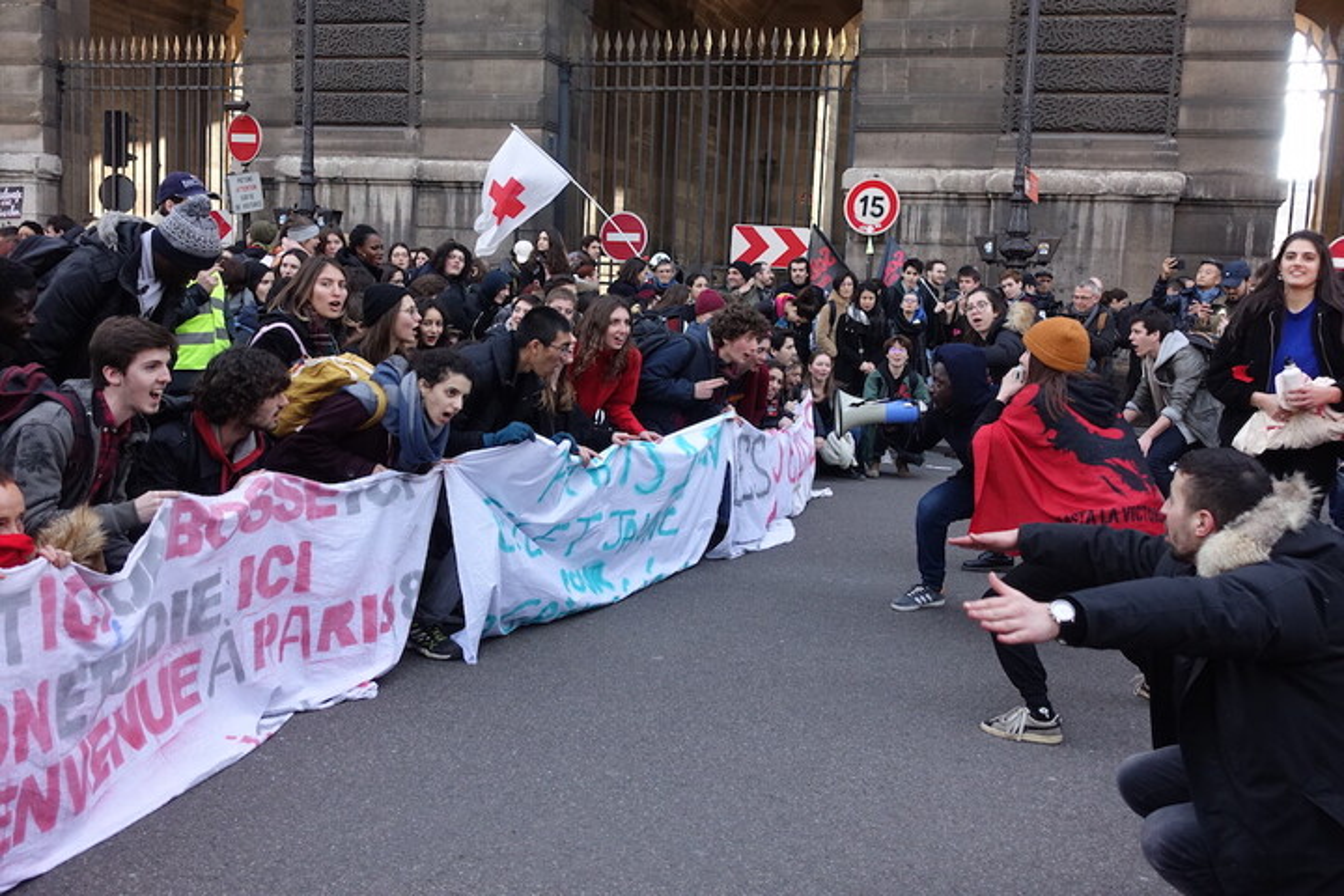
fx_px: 1307
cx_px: 672
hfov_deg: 54.4
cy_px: 448
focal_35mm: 35
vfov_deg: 37.9
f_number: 2.8
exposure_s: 1/500
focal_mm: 12.99
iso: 400
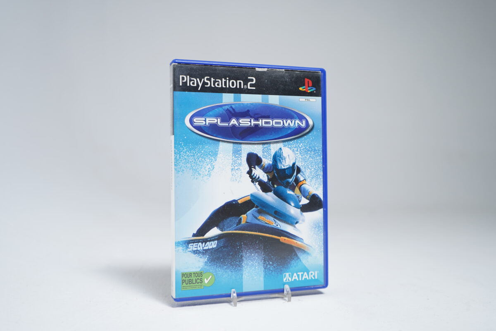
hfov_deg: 51.9
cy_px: 166
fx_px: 510
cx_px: 248
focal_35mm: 37
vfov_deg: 35.9
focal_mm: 37
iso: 160
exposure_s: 1/15
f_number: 4
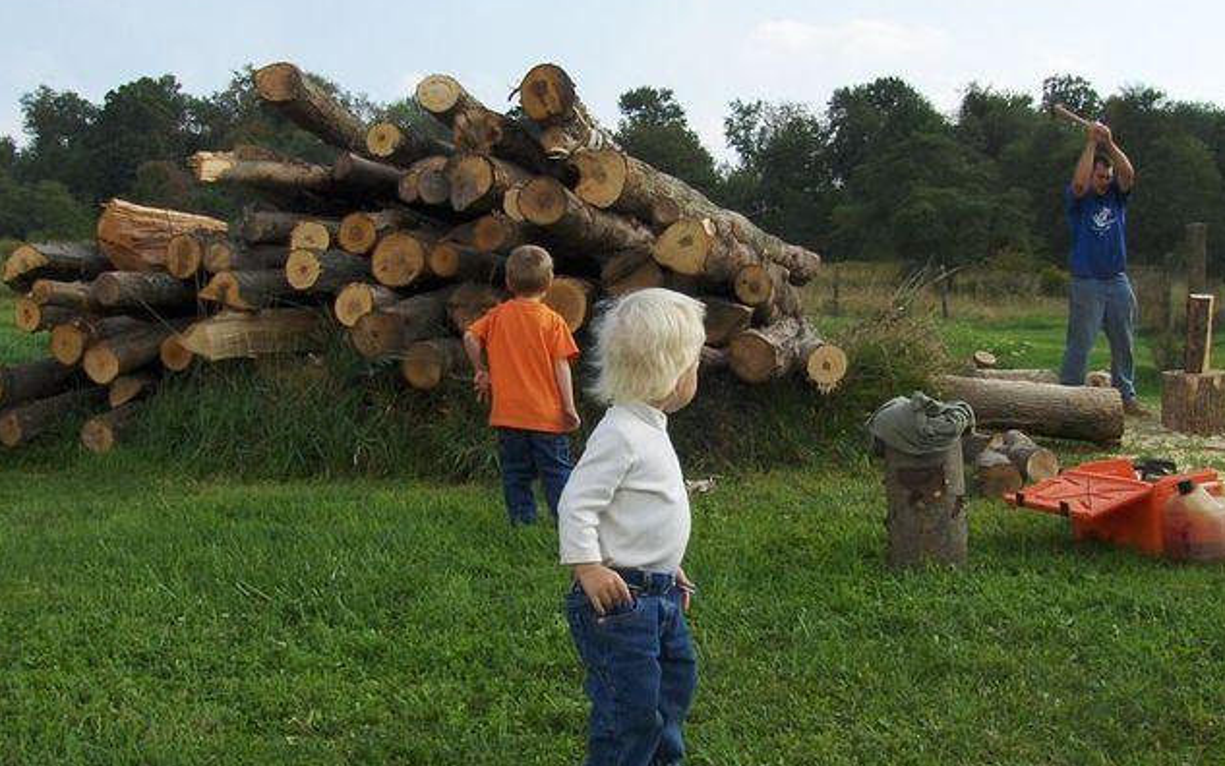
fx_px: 1469
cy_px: 381
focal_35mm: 44
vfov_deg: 29.2
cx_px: 615
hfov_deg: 45.3
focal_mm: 6.5
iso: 100
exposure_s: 1/216
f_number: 7.7
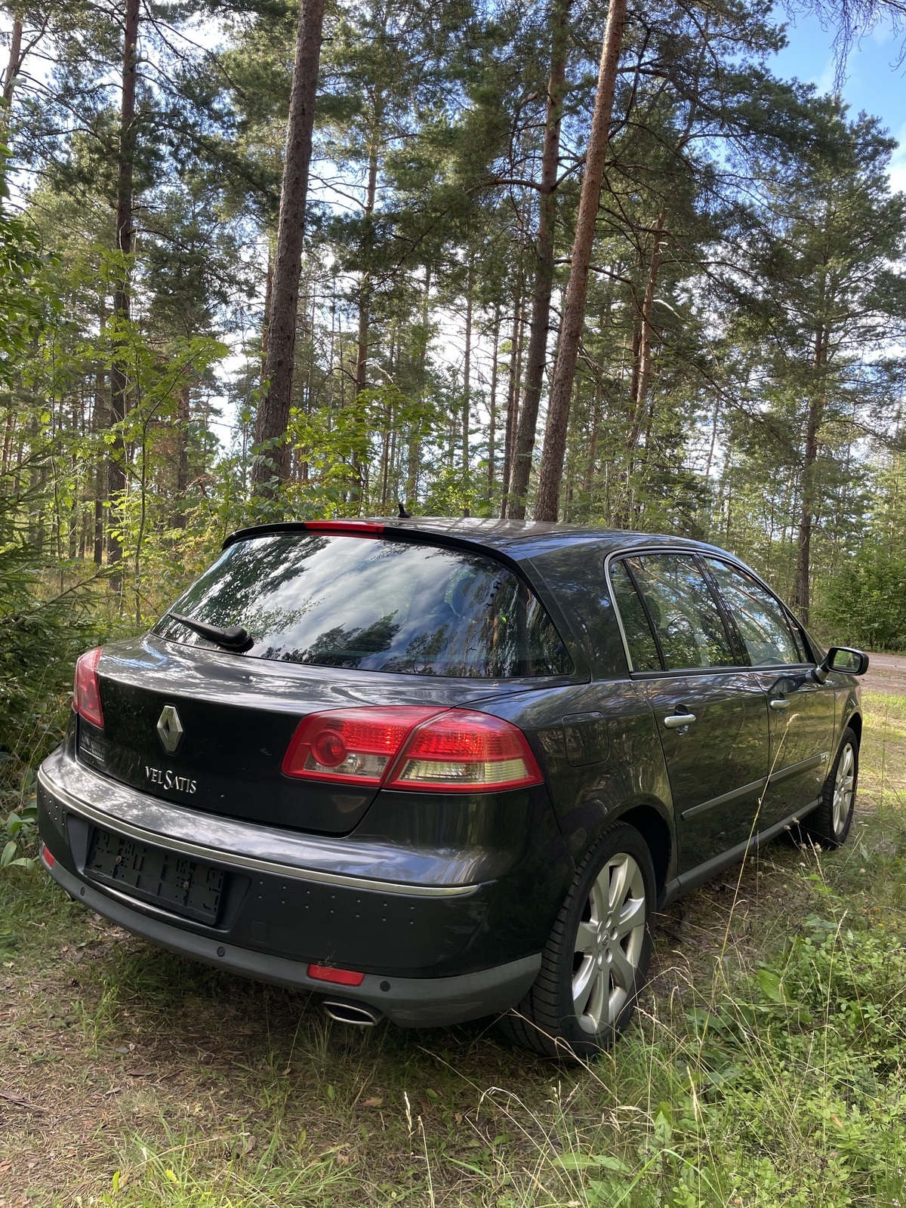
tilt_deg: -1.2
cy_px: 604
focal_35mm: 26
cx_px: 453
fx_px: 907
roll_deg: -4.5
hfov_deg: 53.1
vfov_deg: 67.3
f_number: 1.6
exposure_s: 1/164
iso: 32
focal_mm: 4.2
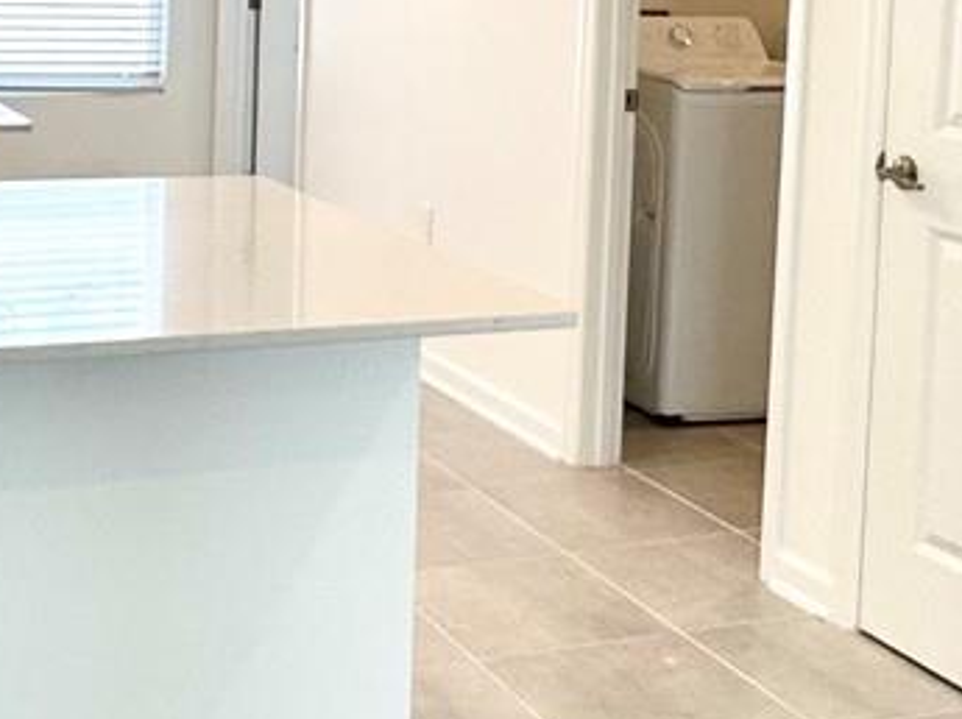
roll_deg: -1.6
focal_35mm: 65
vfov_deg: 21.9
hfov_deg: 29.5
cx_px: 270
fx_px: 1805
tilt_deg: -6.3
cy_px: 45
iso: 80
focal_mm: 2.22
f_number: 2.2
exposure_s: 1/120
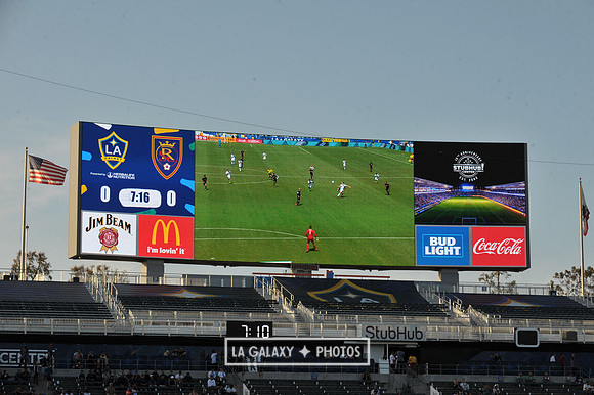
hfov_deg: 19.5
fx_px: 1731
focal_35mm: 105
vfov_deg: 13.0
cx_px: 297
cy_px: 198
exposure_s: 1/400
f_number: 10
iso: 400
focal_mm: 105
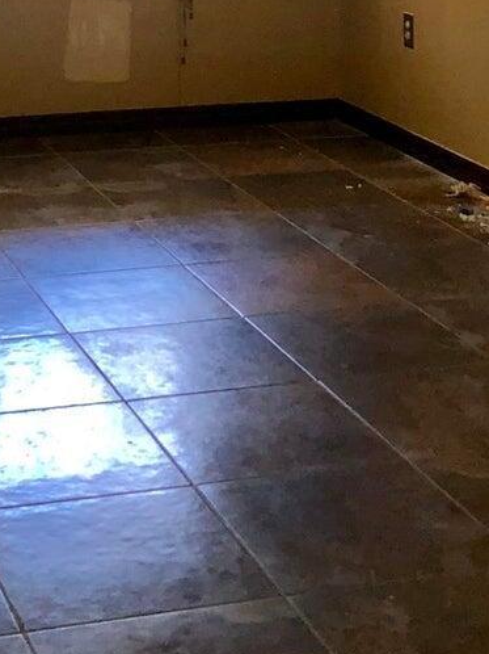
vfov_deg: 20.8
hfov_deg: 16.3
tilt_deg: -5.4
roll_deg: -0.8
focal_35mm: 90
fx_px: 1697
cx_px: 83
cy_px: -56
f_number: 1.8
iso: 160
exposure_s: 1/40
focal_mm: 3.99
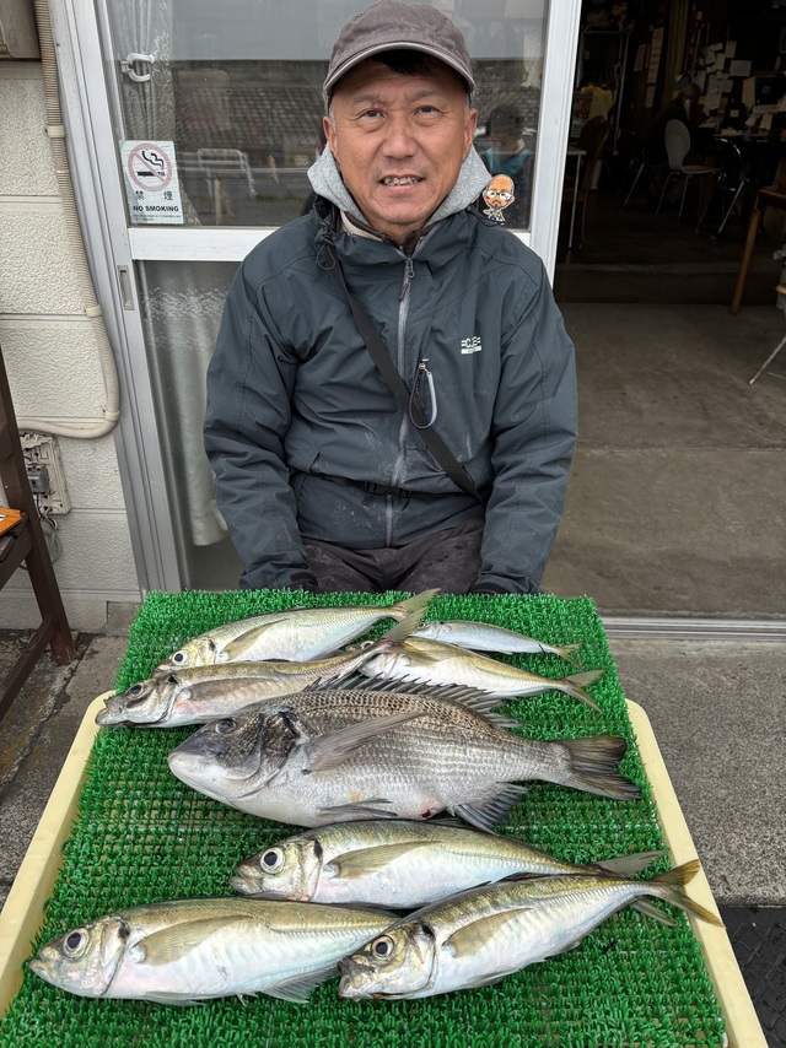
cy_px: 524
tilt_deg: -28.3
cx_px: 393
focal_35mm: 26
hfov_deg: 53.0
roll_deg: -0.4
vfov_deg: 67.3
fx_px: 788
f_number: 1.6
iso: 50
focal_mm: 5.96
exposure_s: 1/601
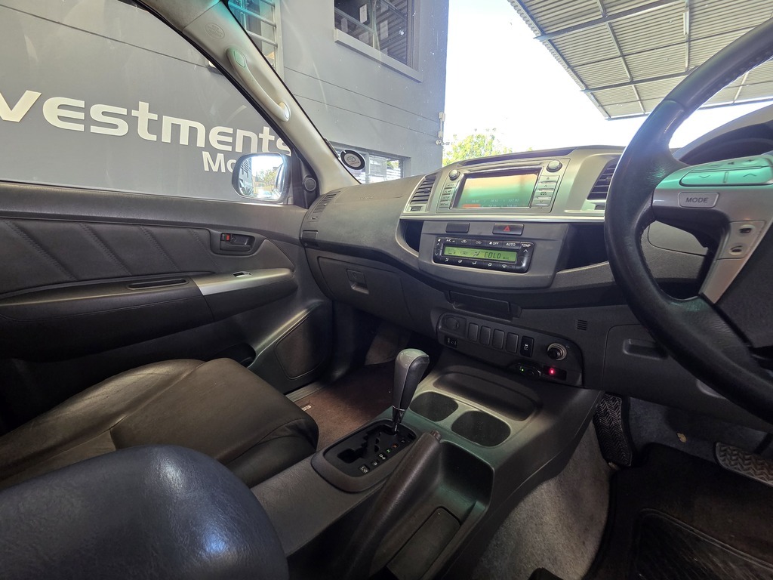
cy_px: 290
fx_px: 290
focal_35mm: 13
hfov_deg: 106.2
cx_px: 386
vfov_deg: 89.9
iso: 200
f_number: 2.2
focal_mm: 2.2
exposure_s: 1/50
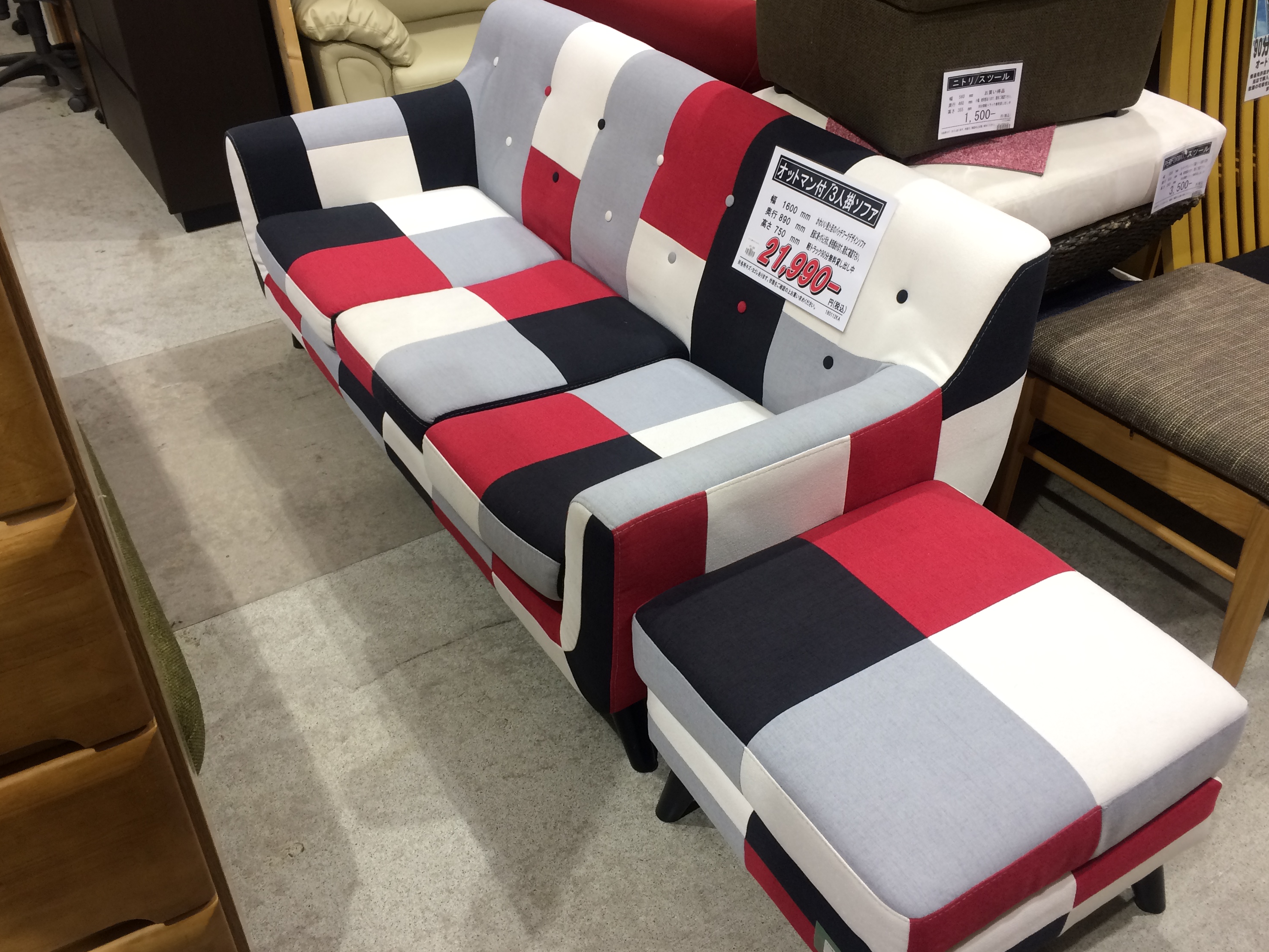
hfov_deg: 56.8
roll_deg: +1.5
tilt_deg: -35.0
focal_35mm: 32
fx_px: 1173
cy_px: 449
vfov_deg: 44.1
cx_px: 661
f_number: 2.2
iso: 40
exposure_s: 1/30
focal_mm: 4.15
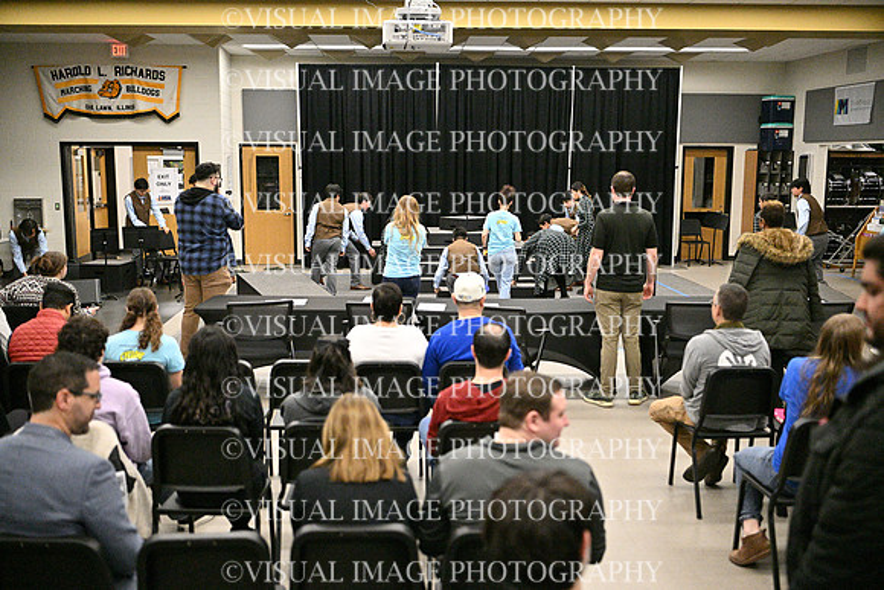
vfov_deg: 37.9
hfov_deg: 54.4
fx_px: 860
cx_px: 442
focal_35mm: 35
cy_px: 295
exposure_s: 1/2000
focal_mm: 35
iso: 12800
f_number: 2
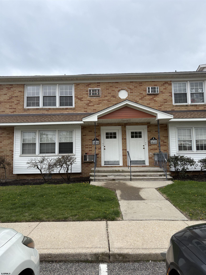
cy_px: 138
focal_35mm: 26
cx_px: 103
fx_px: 206
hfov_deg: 53.1
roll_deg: +0.8
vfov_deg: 67.3
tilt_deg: +6.0
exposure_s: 1/1484
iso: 50
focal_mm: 5.96
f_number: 1.6
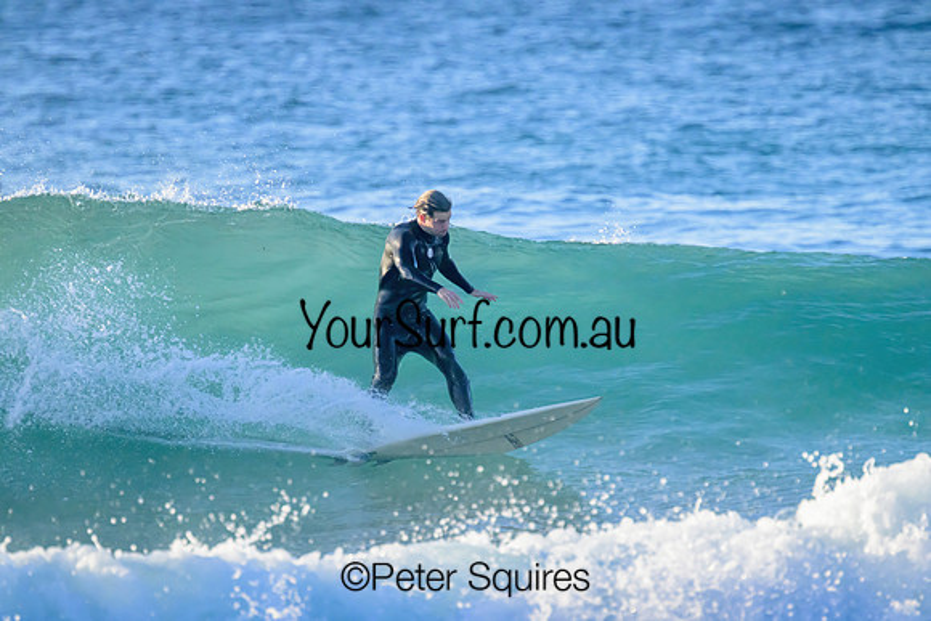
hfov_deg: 2.6
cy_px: 310
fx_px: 20693
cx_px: 466
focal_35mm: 800
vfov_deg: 1.7
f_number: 11
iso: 4000
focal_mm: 800
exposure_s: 1/2000
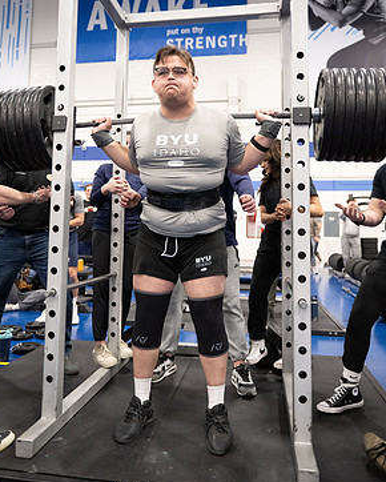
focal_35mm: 28
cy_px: 193
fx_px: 400
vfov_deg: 61.7
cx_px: 192
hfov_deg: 51.6
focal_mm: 24
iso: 6400
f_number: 2.8
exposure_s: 1/200
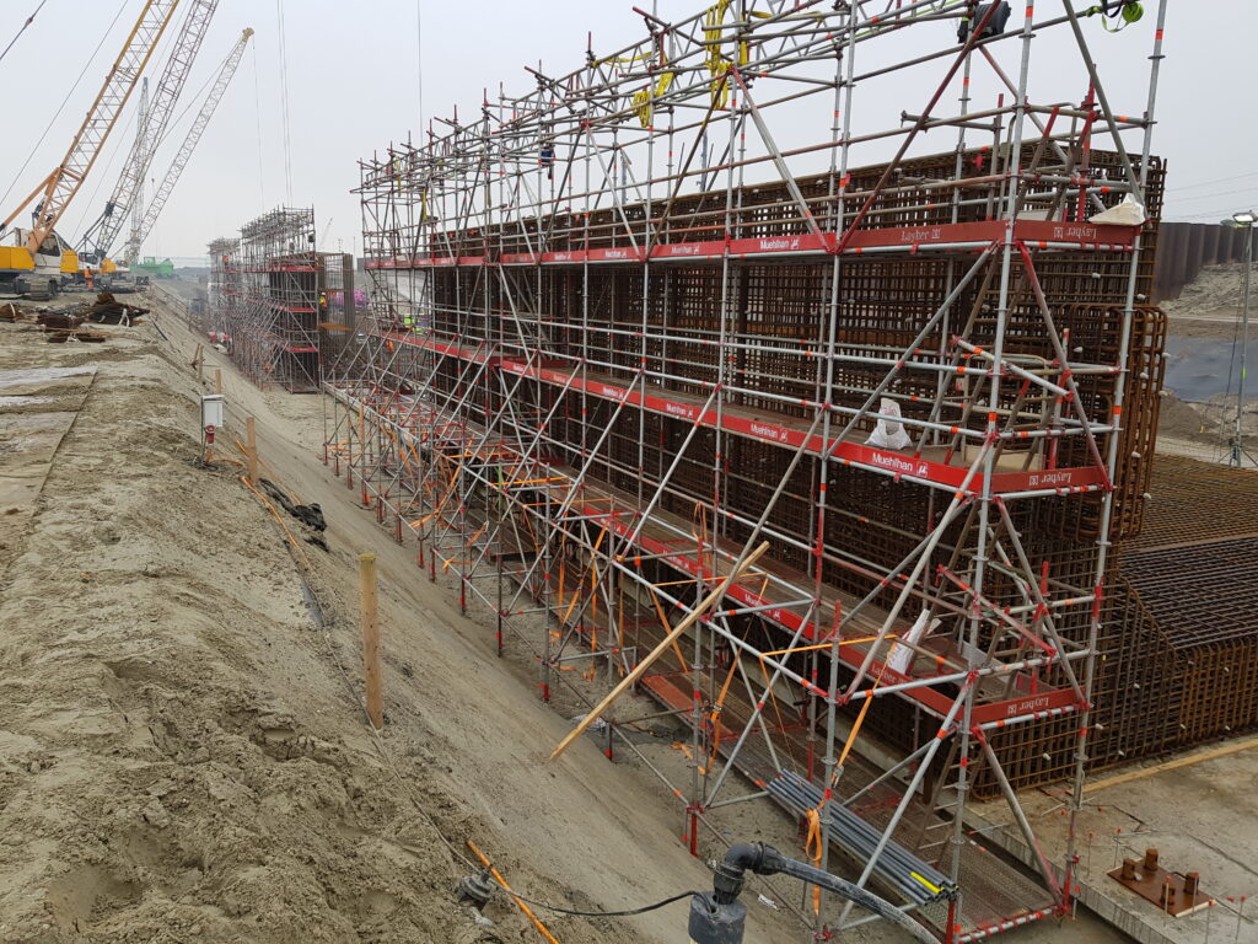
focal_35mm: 26
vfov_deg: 53.1
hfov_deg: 67.3
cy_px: 472
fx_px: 945
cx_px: 629
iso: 40
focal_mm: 4.2
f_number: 1.7
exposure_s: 1/257
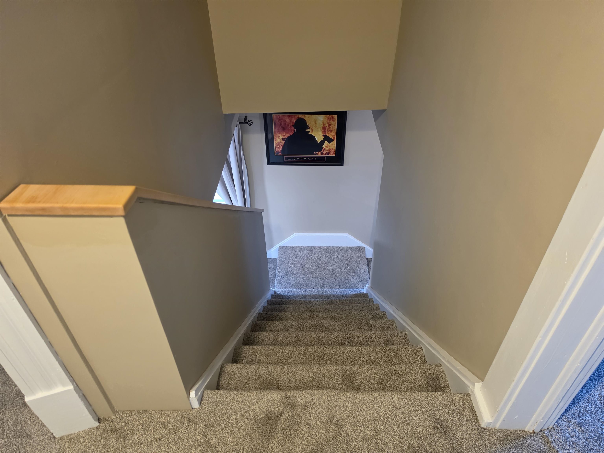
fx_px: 401
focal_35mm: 23
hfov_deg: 73.9
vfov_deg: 58.9
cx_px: 302
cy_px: 226
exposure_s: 1/120
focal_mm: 6.5
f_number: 1.4
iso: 640
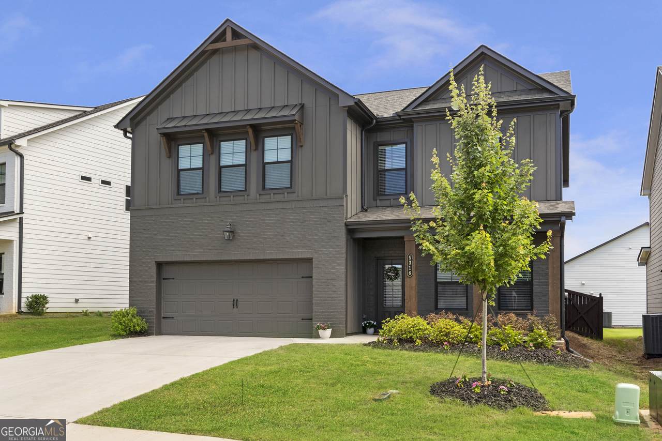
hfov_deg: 58.7
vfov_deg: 41.1
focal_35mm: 32
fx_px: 588
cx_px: 331
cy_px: 220
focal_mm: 32
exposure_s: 1/500
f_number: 8
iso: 400
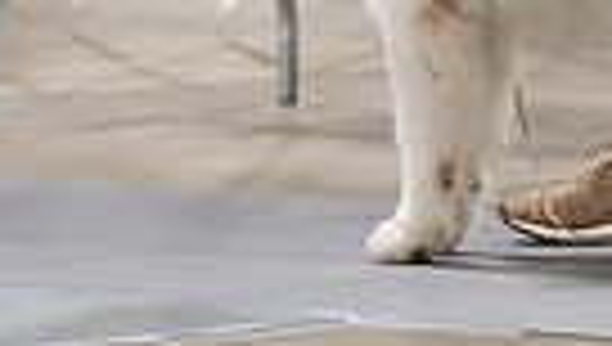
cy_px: -353
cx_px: 333
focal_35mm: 686
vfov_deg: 1.8
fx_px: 11150
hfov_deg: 3.1
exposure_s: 1/160
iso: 2000
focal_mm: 154
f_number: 2.8
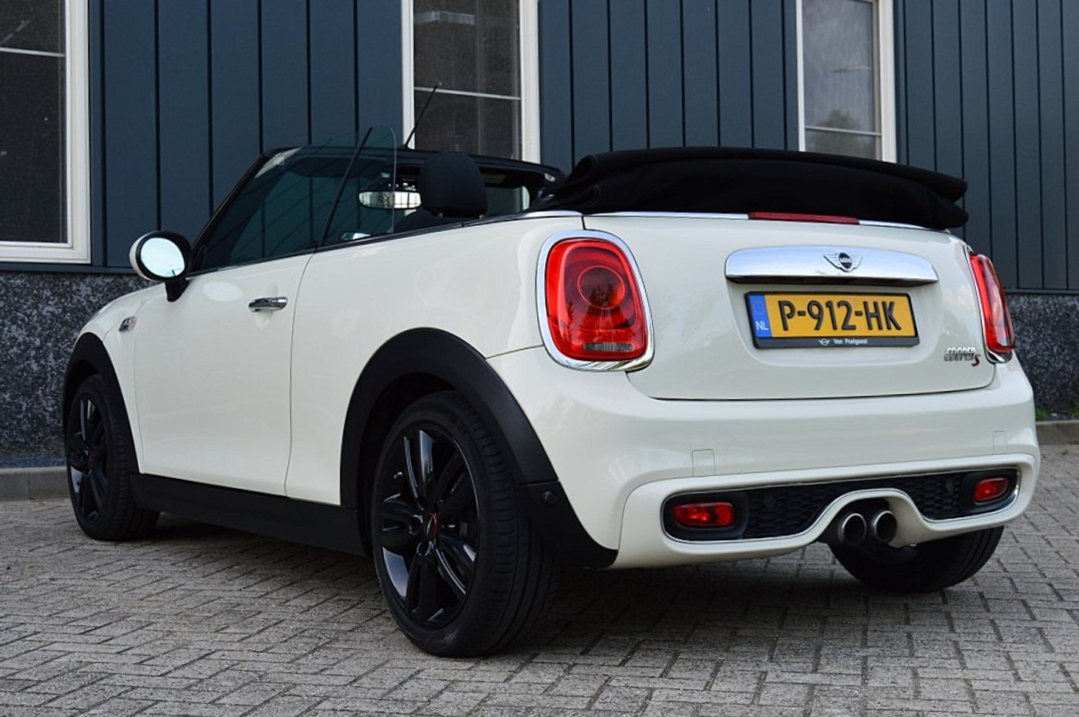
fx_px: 1527
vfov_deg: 26.4
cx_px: 540
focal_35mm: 51
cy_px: 358
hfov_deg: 38.9
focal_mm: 34
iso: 400
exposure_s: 1/250
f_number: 10
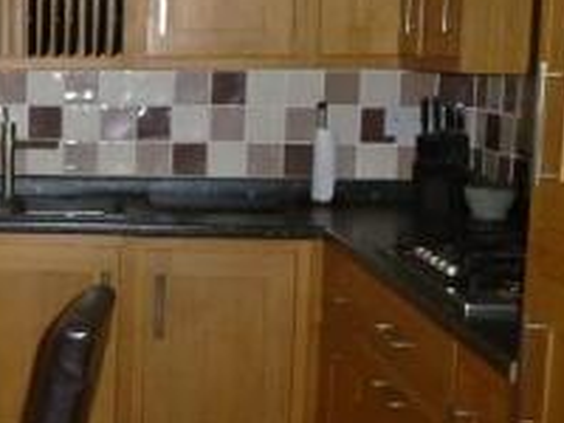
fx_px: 1141
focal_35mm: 70
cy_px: 193
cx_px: -134
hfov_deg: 24.8
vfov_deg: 21.0
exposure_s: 1/50
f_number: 3.3
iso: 800
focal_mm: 4.3
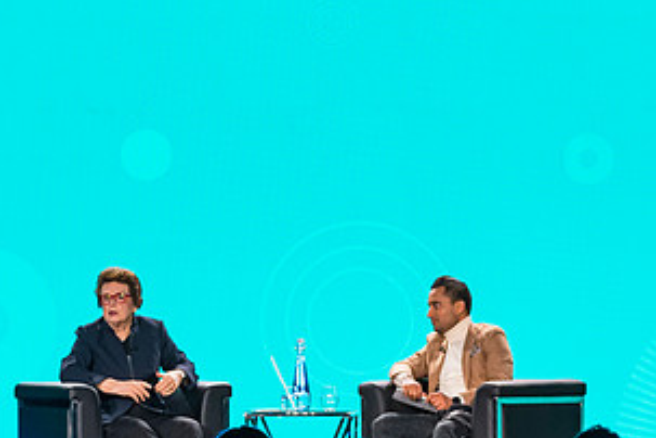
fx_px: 5065
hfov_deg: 7.4
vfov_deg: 4.9
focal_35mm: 278
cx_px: 351
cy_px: 222
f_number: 5
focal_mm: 97
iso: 2000
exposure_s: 1/250
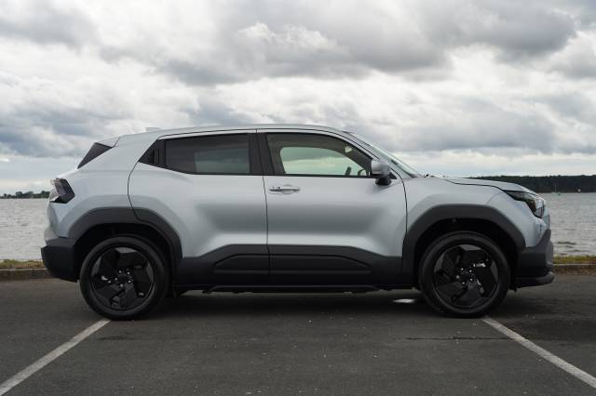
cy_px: 198
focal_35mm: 45
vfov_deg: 29.6
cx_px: 298
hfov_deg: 43.3
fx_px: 751
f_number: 5.6
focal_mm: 45.4
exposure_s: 1/320
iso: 100
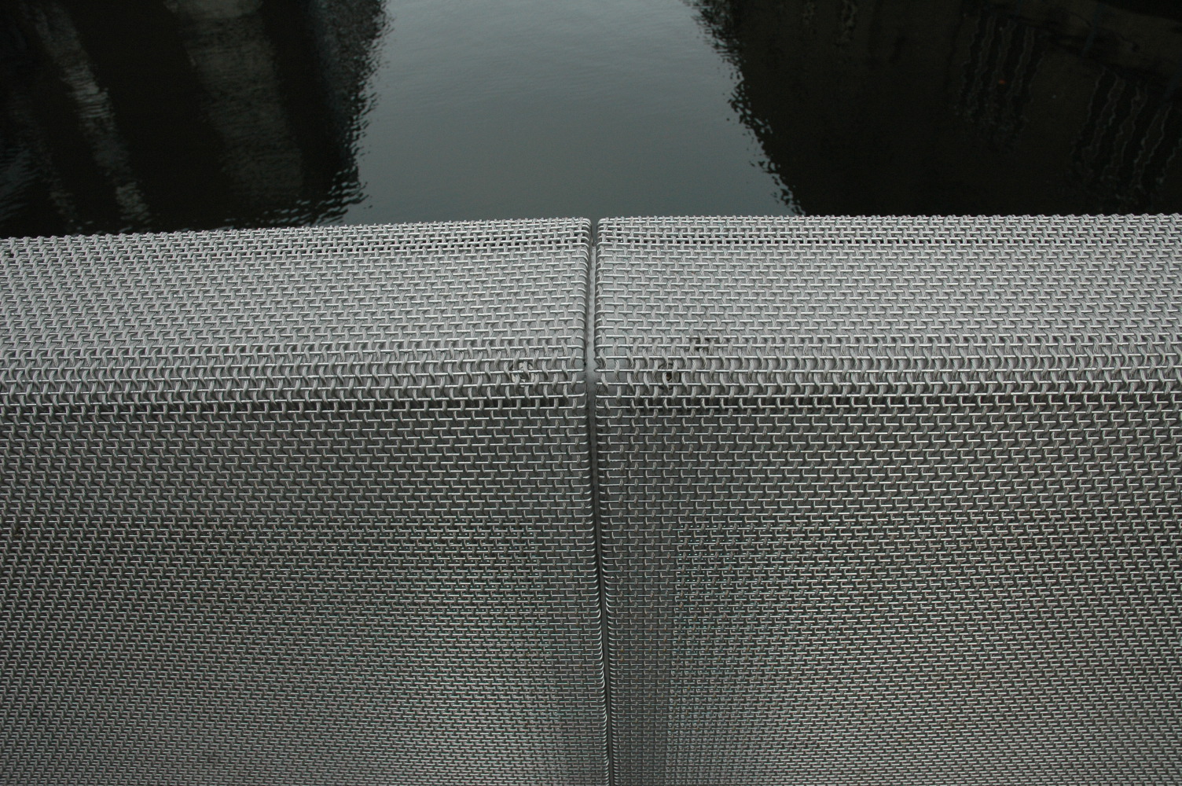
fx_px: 886
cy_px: 393
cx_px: 591
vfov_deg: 47.8
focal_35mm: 27
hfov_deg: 67.4
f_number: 8
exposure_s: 1/250
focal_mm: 18
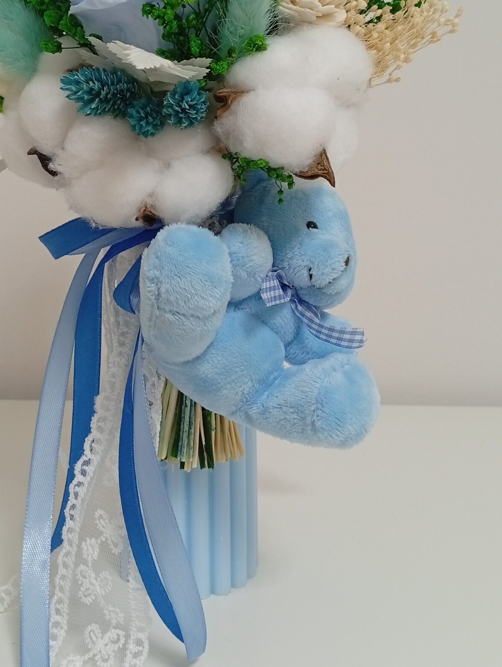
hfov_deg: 32.8
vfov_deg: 42.2
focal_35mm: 44
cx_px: 194
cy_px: 210
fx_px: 849
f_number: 1.8
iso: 248
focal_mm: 3.98
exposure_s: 1/33.3
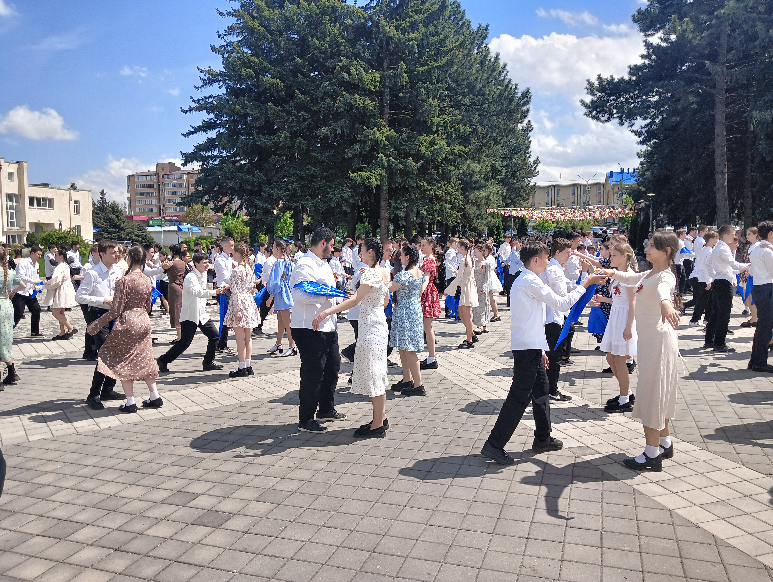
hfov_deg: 65.2
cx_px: 386
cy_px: 291
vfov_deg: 51.5
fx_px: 604
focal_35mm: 27
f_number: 1.8
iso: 64
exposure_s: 1/653
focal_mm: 4.05
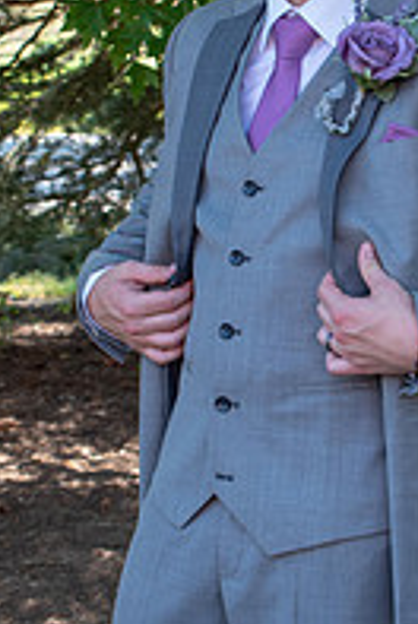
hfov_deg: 10.6
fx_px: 2256
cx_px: 291
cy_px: 247
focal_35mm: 130
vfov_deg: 15.7
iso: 400
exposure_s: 1/160
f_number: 6.3
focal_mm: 38
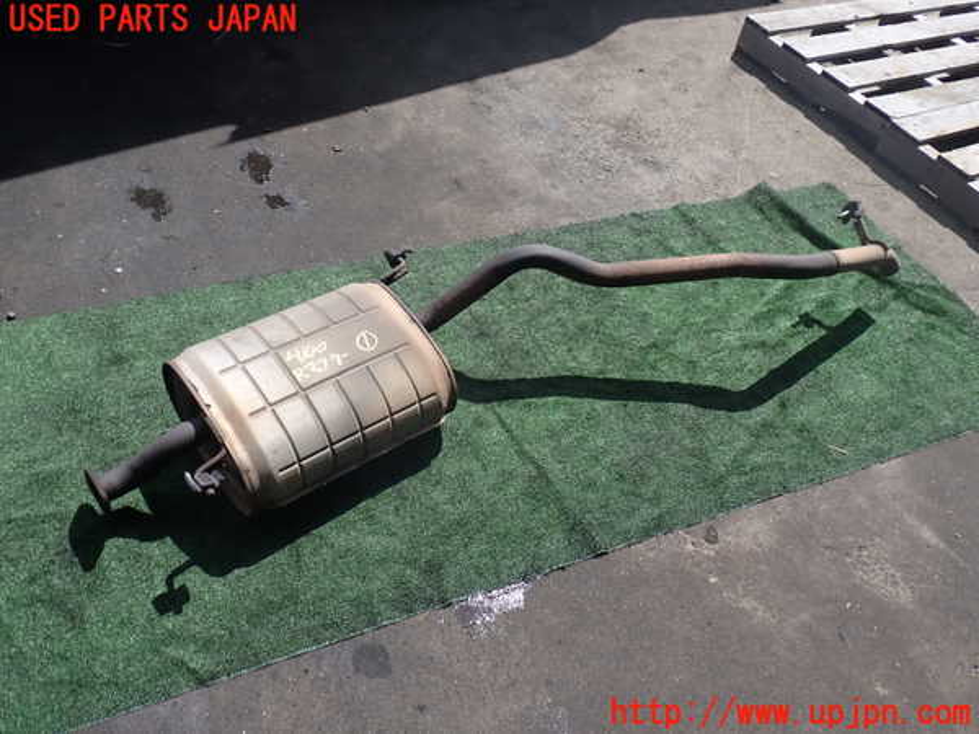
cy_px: 367
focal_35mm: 30
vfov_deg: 46.8
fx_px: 848
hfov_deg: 60.0
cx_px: 490
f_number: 9
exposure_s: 1/125
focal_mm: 5.4
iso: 100
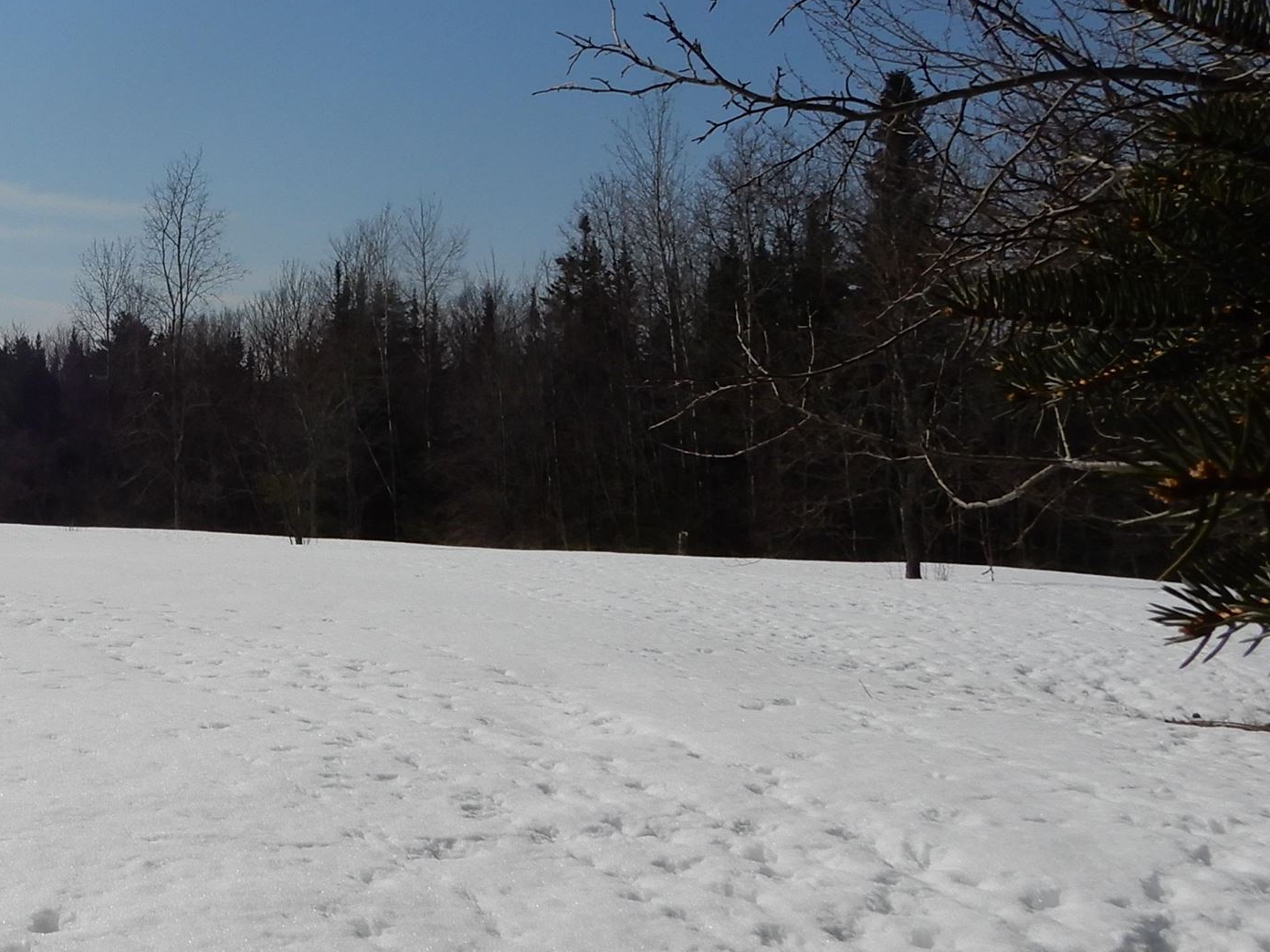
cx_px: 25
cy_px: 370
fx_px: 1944
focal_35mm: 53
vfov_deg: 27.4
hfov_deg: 33.4
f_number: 5
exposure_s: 1/2000
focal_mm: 4.3
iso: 80
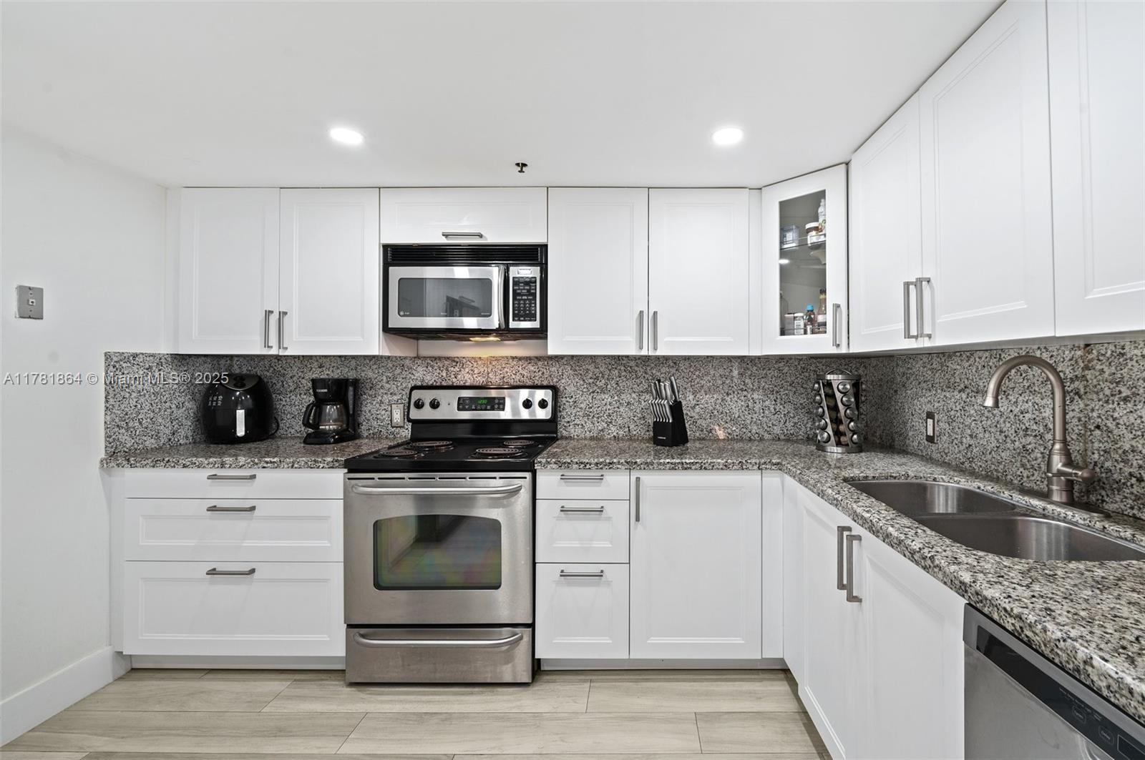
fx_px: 477
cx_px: 572
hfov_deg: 100.5
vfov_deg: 77.2
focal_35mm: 15
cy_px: 380
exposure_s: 1/2.5
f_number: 8
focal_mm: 15
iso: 200
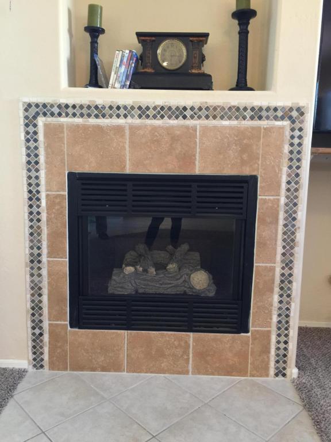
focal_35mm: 29
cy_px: 221
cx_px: 166
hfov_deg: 48.2
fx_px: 370
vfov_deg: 61.7
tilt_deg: -8.3
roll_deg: -1.9
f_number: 2.2
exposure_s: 1/8
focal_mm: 4.15
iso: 125
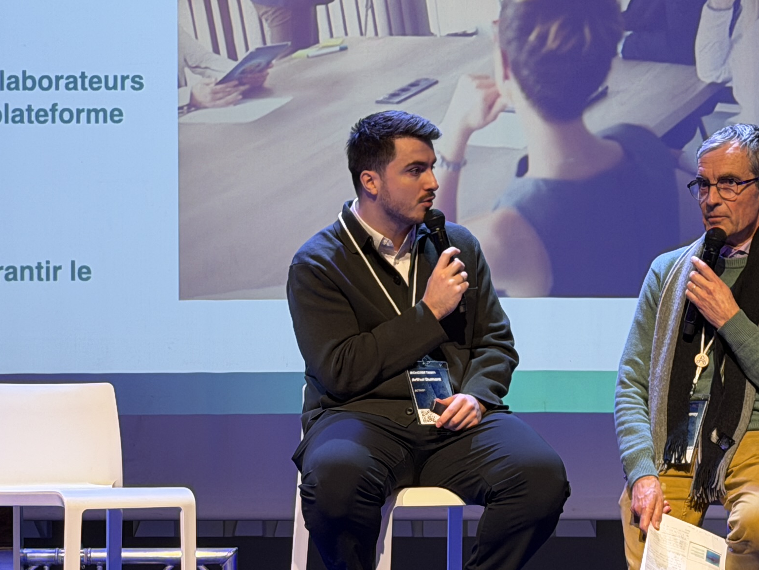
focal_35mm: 124
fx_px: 2719
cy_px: 478
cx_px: 262
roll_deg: +0.5
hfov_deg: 15.9
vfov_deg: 11.9
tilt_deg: -2.4
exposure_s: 1/50
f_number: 1.78
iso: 100
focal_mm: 6.76
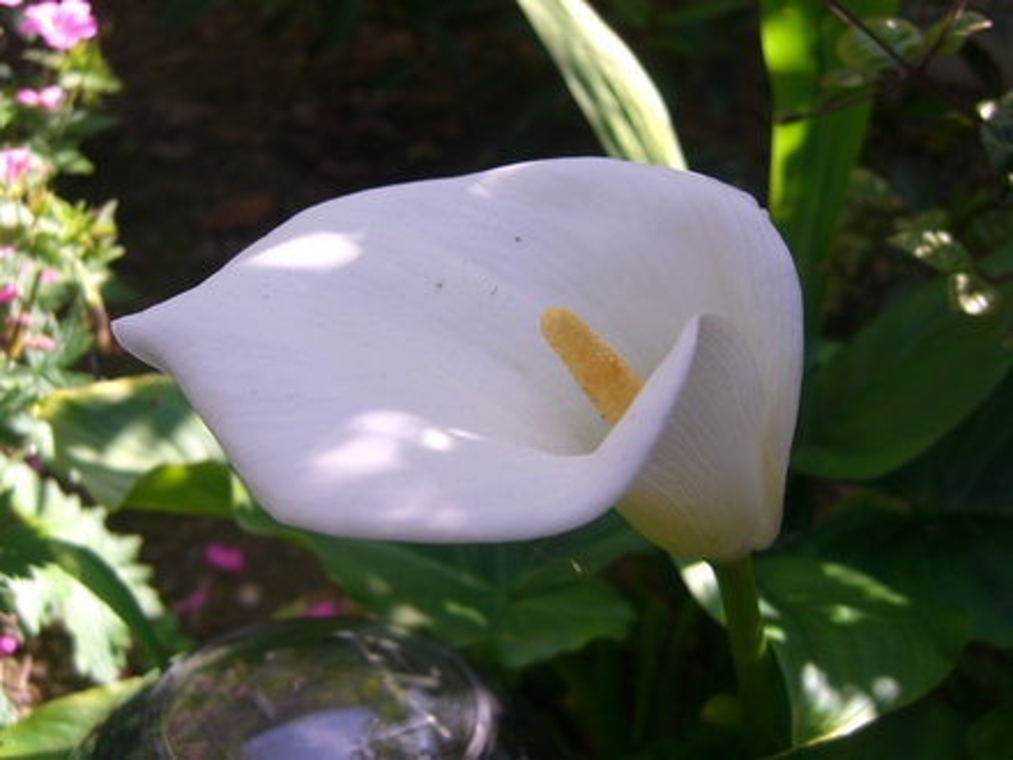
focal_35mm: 38
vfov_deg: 37.7
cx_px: 506
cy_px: 380
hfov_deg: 49.0
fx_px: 1112
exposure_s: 1/320
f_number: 2.8
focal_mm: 7.9
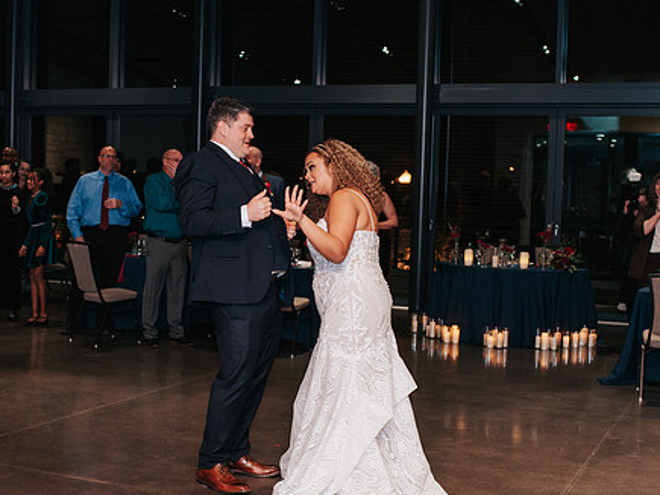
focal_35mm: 58
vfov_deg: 25.2
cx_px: 279
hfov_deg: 33.2
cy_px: 251
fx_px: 1106
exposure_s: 1/200
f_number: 2.8
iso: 1000
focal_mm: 35
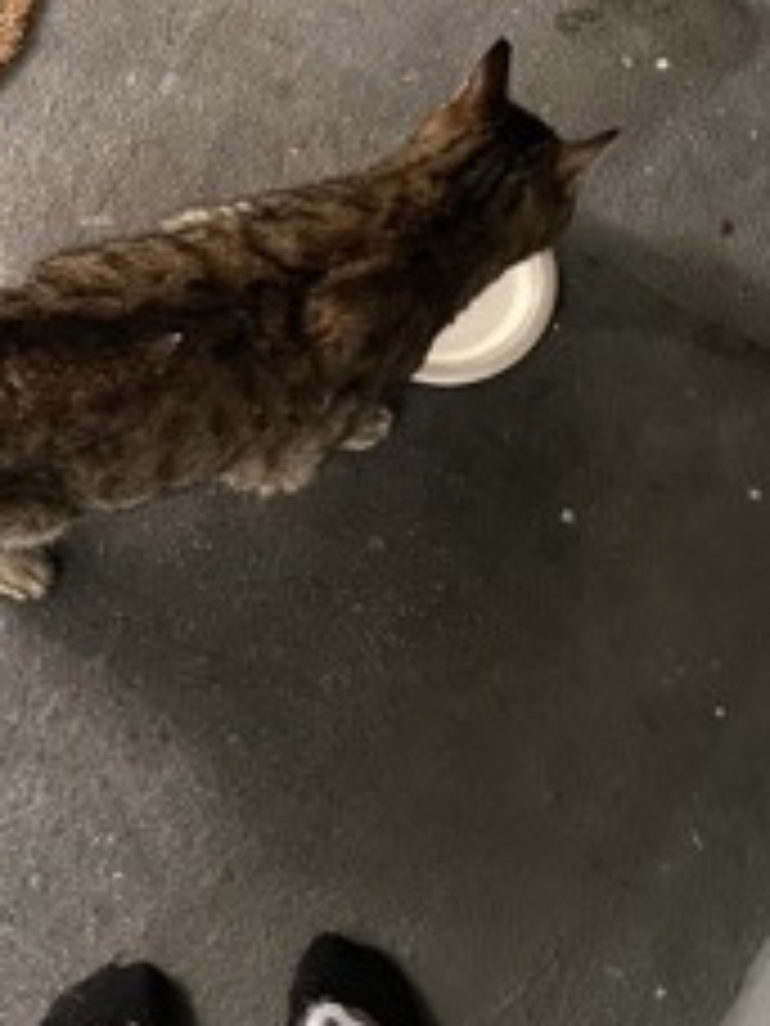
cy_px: 297
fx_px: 1424
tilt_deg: -73.0
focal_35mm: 48
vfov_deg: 38.9
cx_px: 151
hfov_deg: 29.6
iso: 640
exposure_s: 1/8
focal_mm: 4.25
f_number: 1.8
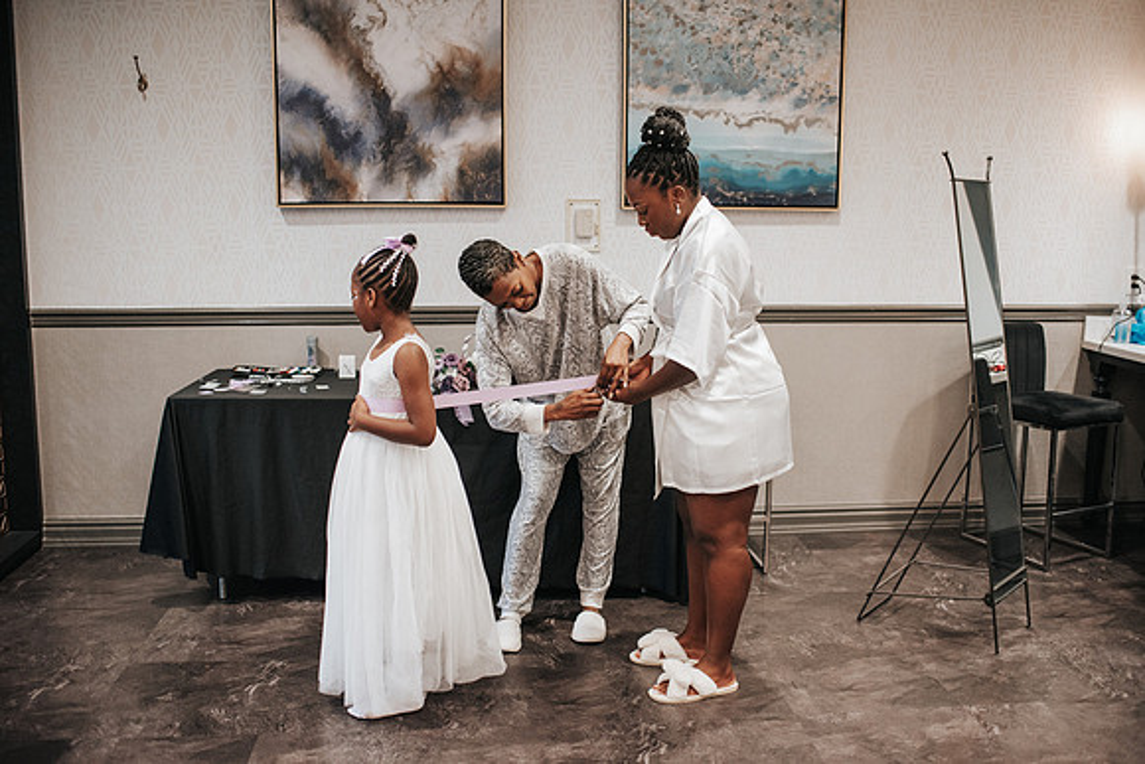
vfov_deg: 37.9
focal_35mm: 35
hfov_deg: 54.4
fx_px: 1113
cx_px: 572
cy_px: 382
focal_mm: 35
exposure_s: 1/640
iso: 1000
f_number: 2.2
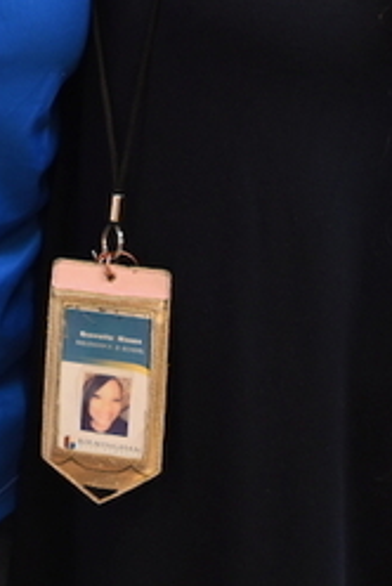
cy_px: -210
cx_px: -272
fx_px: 2215
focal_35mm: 136
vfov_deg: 14.3
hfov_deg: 9.7
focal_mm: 33
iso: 1600
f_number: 4
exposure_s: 1/125
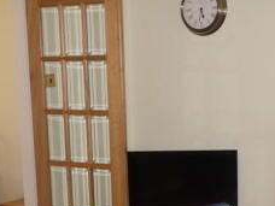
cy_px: 176
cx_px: 172
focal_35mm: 82
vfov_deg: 17.8
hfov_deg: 23.8
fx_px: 651
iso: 200
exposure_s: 1/30
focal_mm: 16
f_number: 3.7
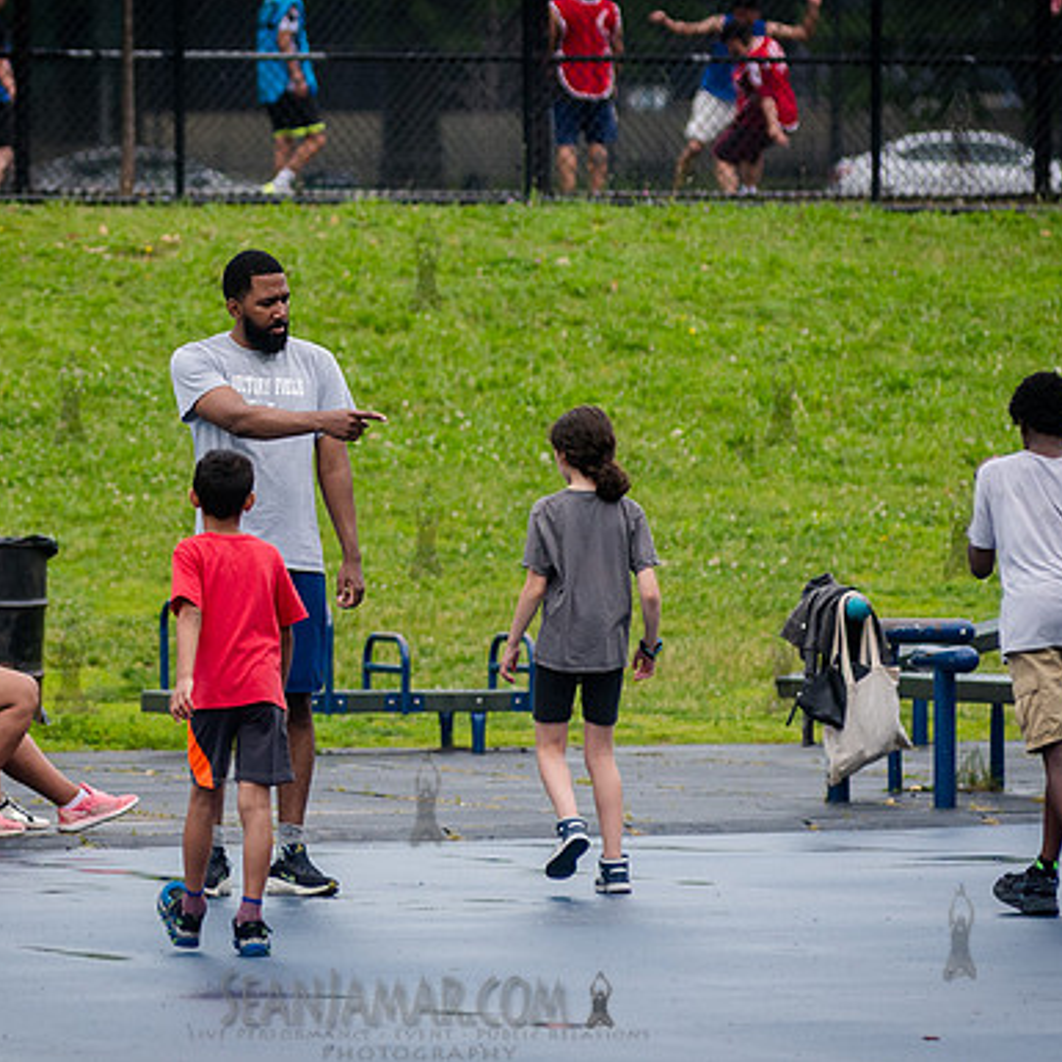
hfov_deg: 4.4
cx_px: 136
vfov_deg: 4.4
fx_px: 13884
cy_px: 403
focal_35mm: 400
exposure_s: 1/2000
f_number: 4
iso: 400
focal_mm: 200
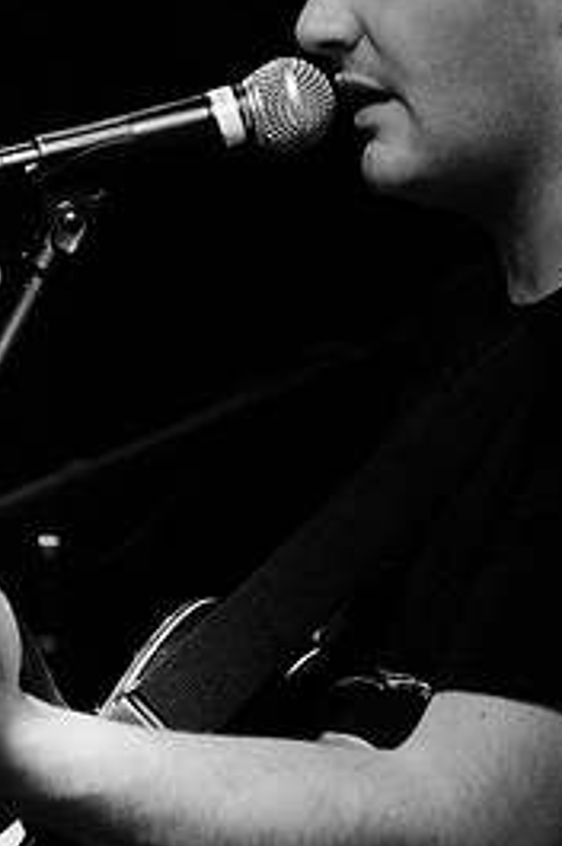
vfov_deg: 11.6
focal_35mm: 178
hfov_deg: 7.7
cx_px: 268
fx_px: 4179
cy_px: 319
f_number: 2.8
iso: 1600
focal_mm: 70
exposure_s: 1/80
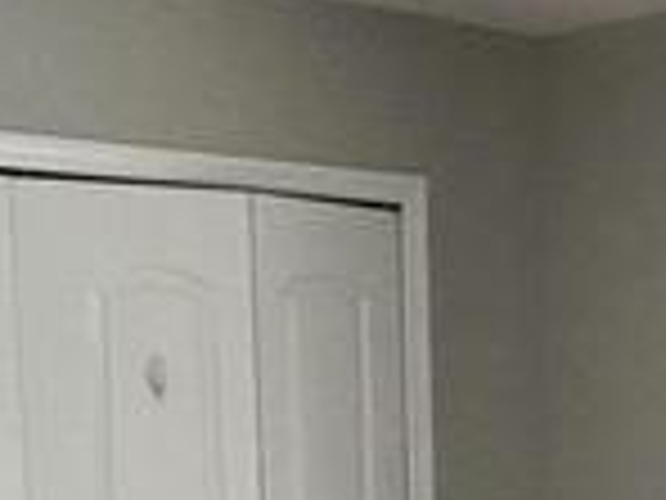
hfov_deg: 18.7
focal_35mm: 104
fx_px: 2001
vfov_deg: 13.7
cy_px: 667
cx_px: 562
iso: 160
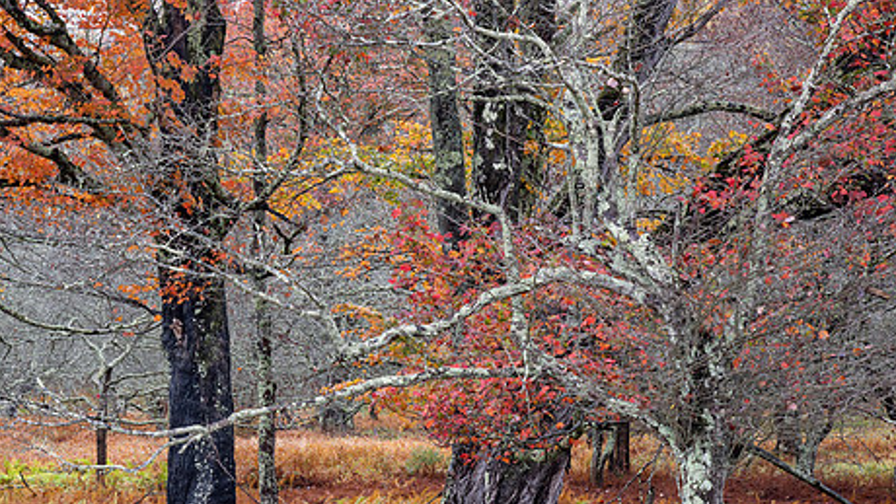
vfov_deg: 11.8
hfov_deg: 20.7
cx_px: 360
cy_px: 343
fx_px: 2448
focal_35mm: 103
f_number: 11
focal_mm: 78
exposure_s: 1/25
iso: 400
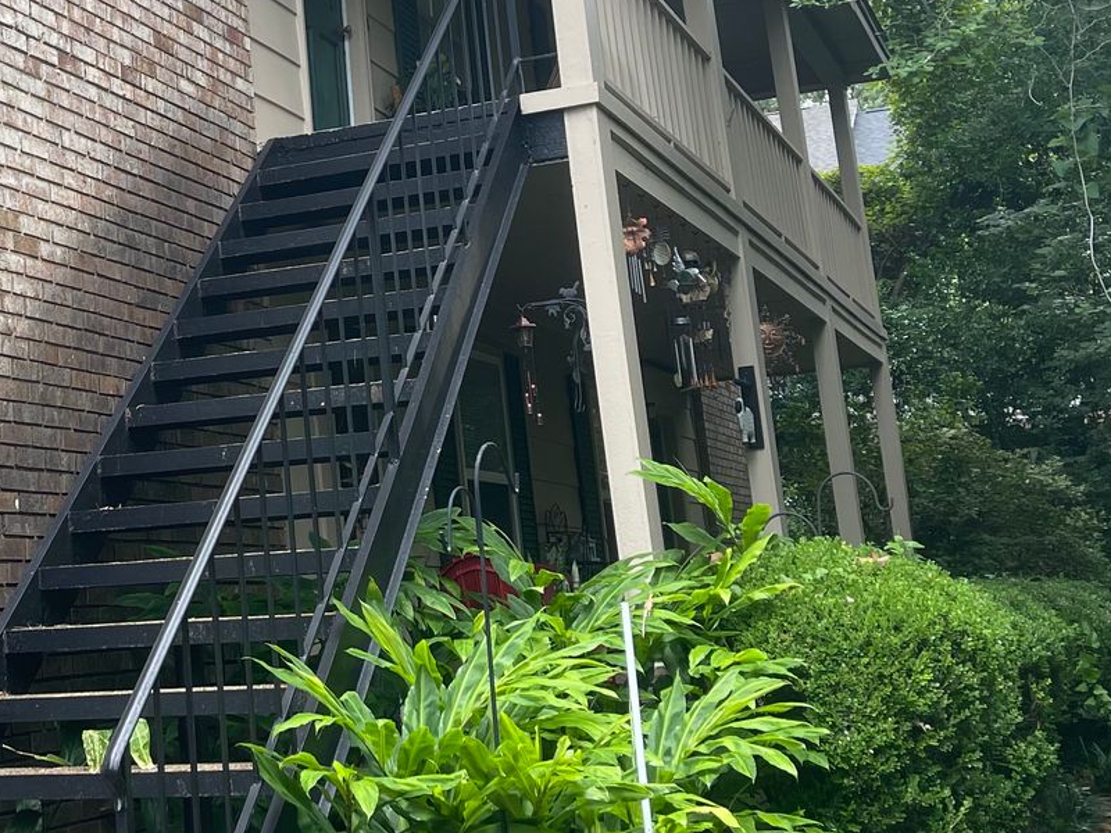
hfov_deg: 31.0
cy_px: 136
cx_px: 147
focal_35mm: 60
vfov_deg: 23.9
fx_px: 1926
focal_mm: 5.1
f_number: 1.6
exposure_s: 1/121
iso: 40
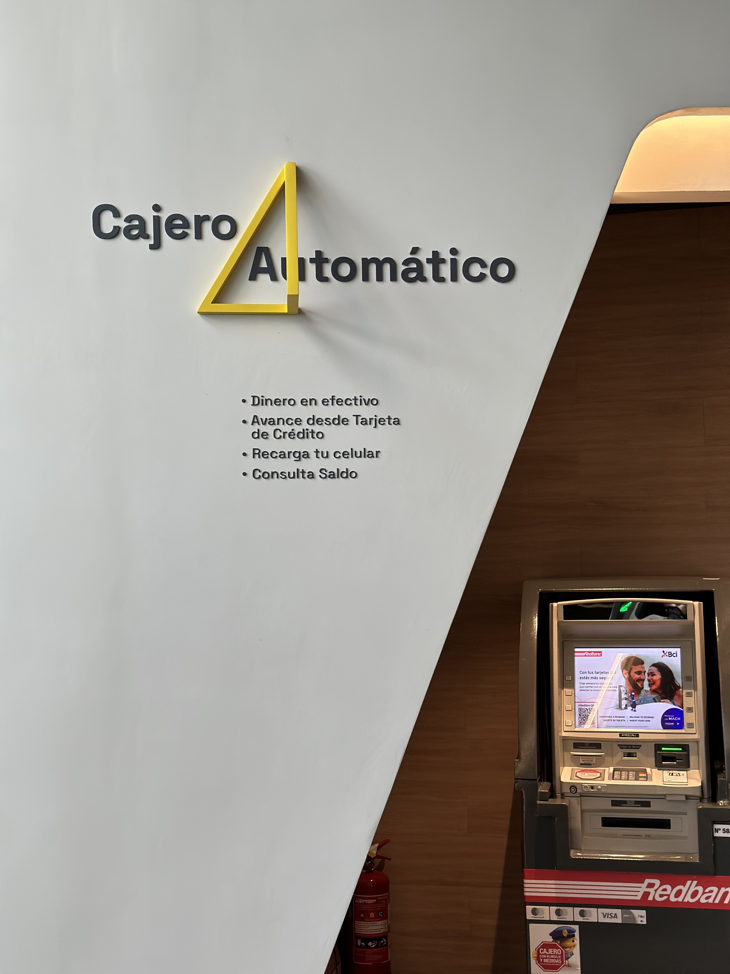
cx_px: 365
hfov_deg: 30.3
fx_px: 1350
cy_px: 487
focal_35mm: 48
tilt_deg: +3.8
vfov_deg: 39.7
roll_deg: +0.9
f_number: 1.78
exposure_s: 1/101
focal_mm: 6.86
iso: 125
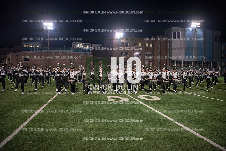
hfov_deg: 73.7
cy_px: 76
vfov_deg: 53.2
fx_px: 151
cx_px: 113
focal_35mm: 24
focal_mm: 24
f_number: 3.2
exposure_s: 1/500
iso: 3200
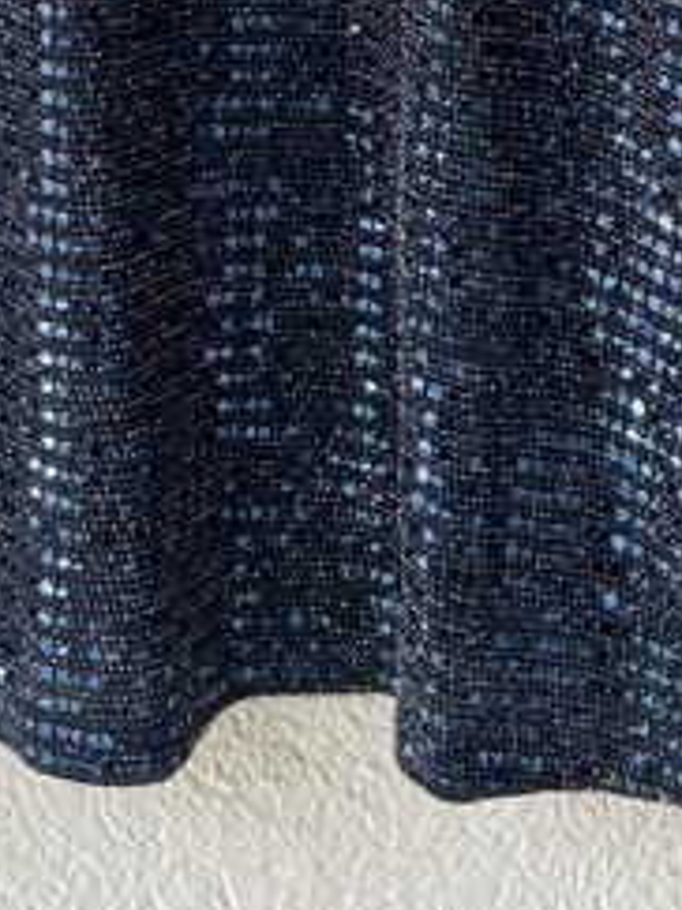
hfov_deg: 12.8
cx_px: -19
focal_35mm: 114
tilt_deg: -1.2
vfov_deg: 14.6
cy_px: -841
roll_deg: +0.5
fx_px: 2997
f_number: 1.5
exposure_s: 1/308
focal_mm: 5.7
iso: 50
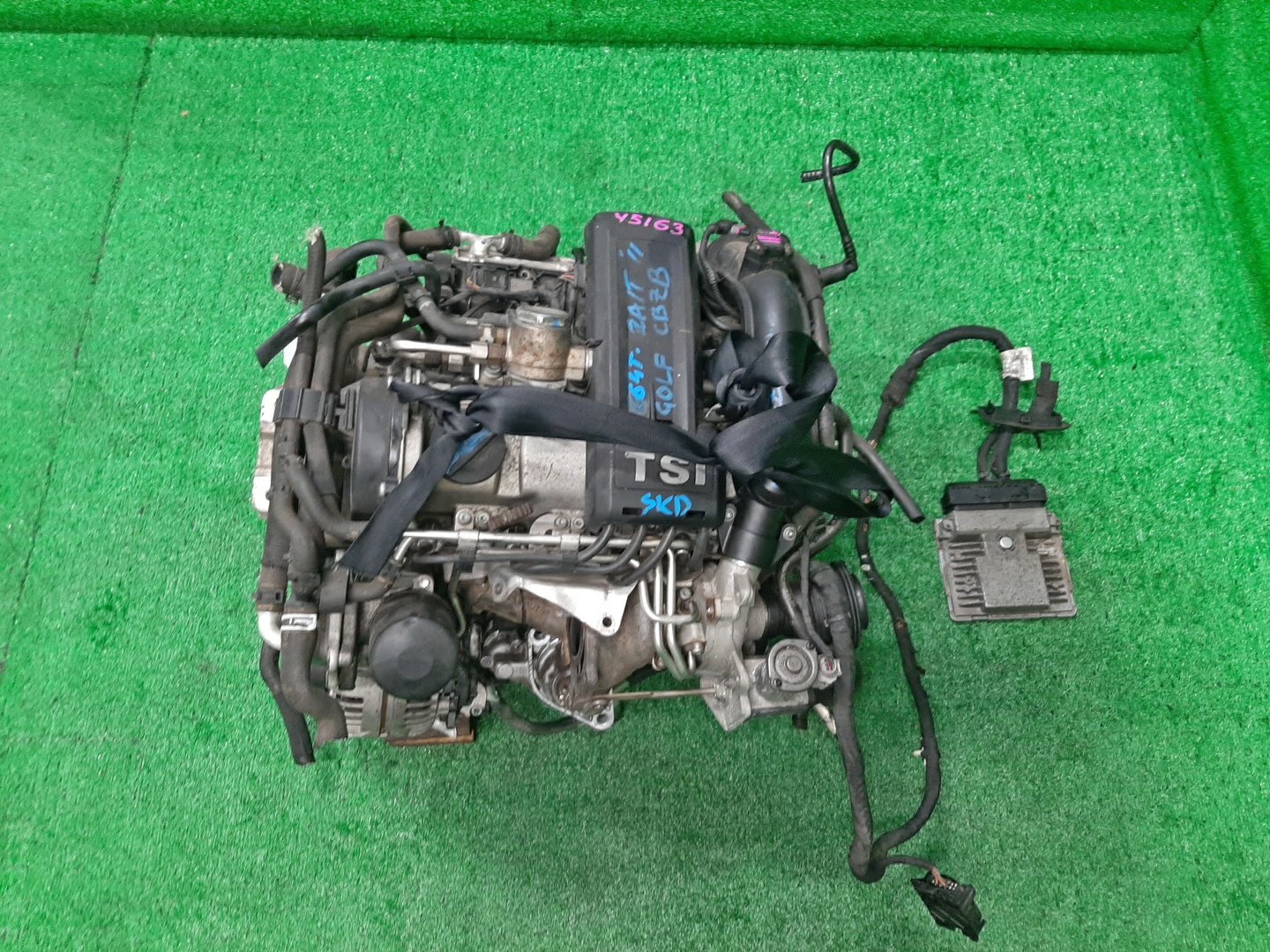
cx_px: 635
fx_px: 954
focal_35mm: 26
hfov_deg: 67.3
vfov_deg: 53.1
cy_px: 476
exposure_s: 1/50
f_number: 1.7
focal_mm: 3.93
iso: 158
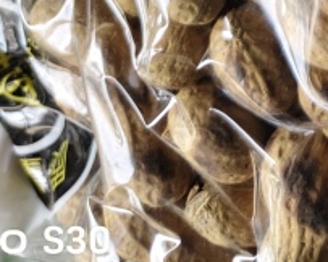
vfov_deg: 10.0
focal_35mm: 118
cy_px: -512
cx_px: 540
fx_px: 1144
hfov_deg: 14.8
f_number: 1.88
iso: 50
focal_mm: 5.56
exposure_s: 1/222
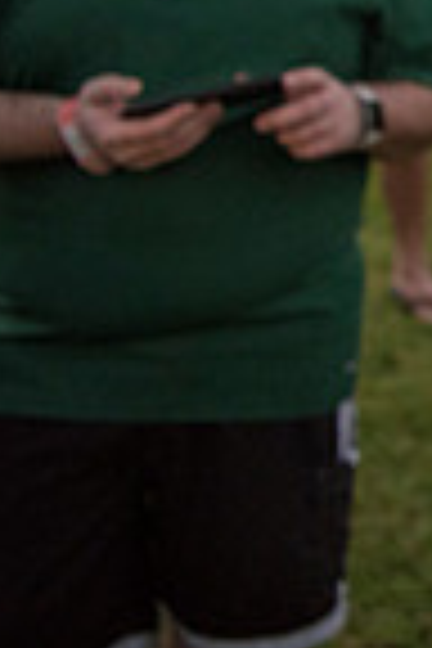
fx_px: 1746
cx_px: 1269
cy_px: -137
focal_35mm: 97
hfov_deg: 10.4
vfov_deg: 19.7
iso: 2000
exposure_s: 1/800
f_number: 3.2
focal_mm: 24
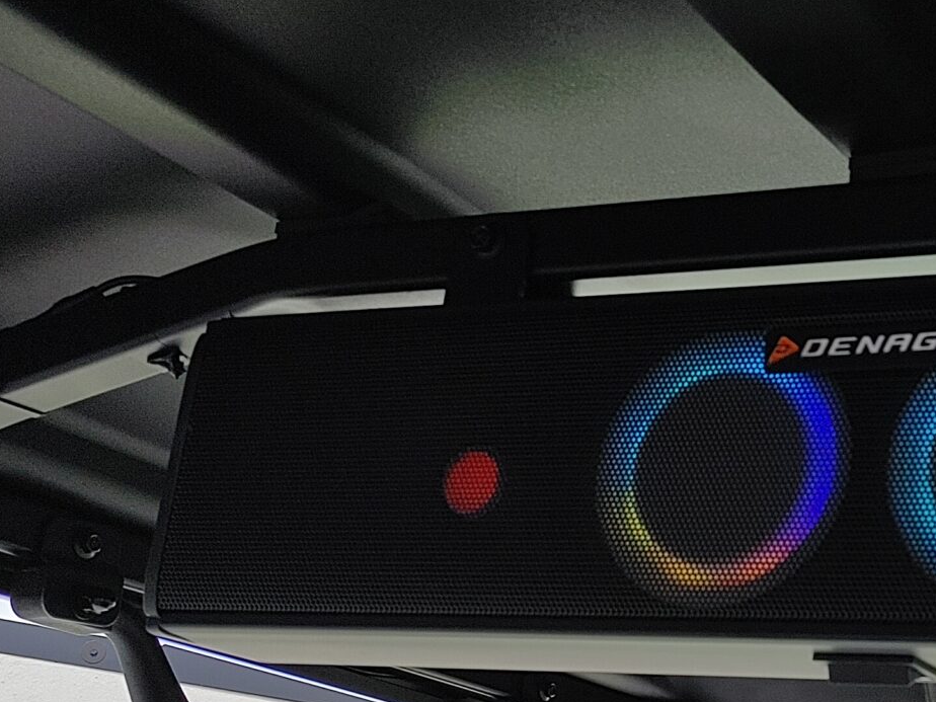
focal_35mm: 72
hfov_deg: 26.1
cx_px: 852
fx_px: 1947
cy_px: 432
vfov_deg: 20.4
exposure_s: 1/1111
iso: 50
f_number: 1.8
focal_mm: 4.81
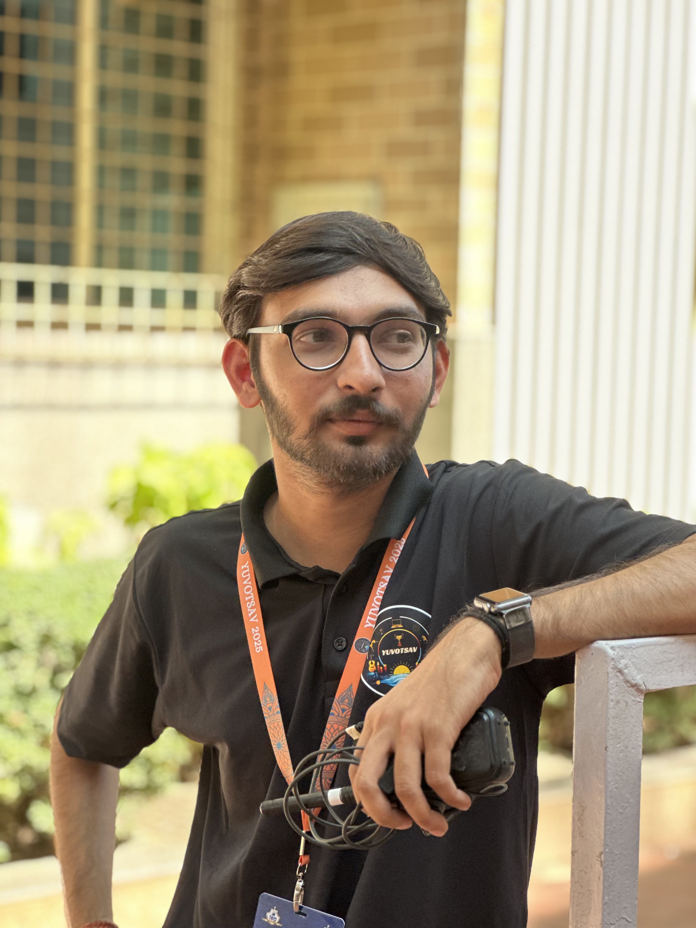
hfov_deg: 19.1
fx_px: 2064
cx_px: 348
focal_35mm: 77
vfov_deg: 25.3
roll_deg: -2.0
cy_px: 464
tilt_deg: -2.5
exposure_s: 1/121
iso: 125
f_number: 2.8
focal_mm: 9
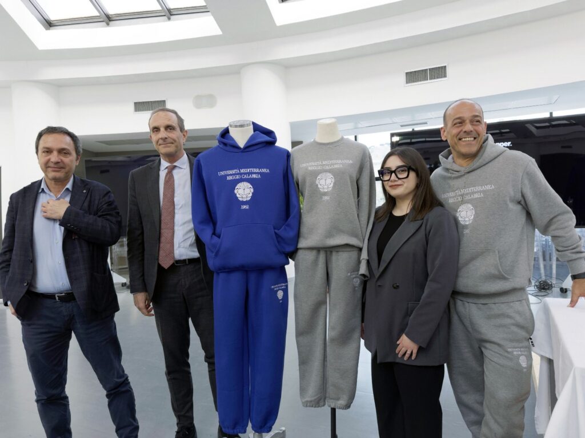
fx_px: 406
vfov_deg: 56.8
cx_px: 292
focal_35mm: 24
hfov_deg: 71.6
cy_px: 219
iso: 125
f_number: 1.78
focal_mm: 6.86
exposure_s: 1/100
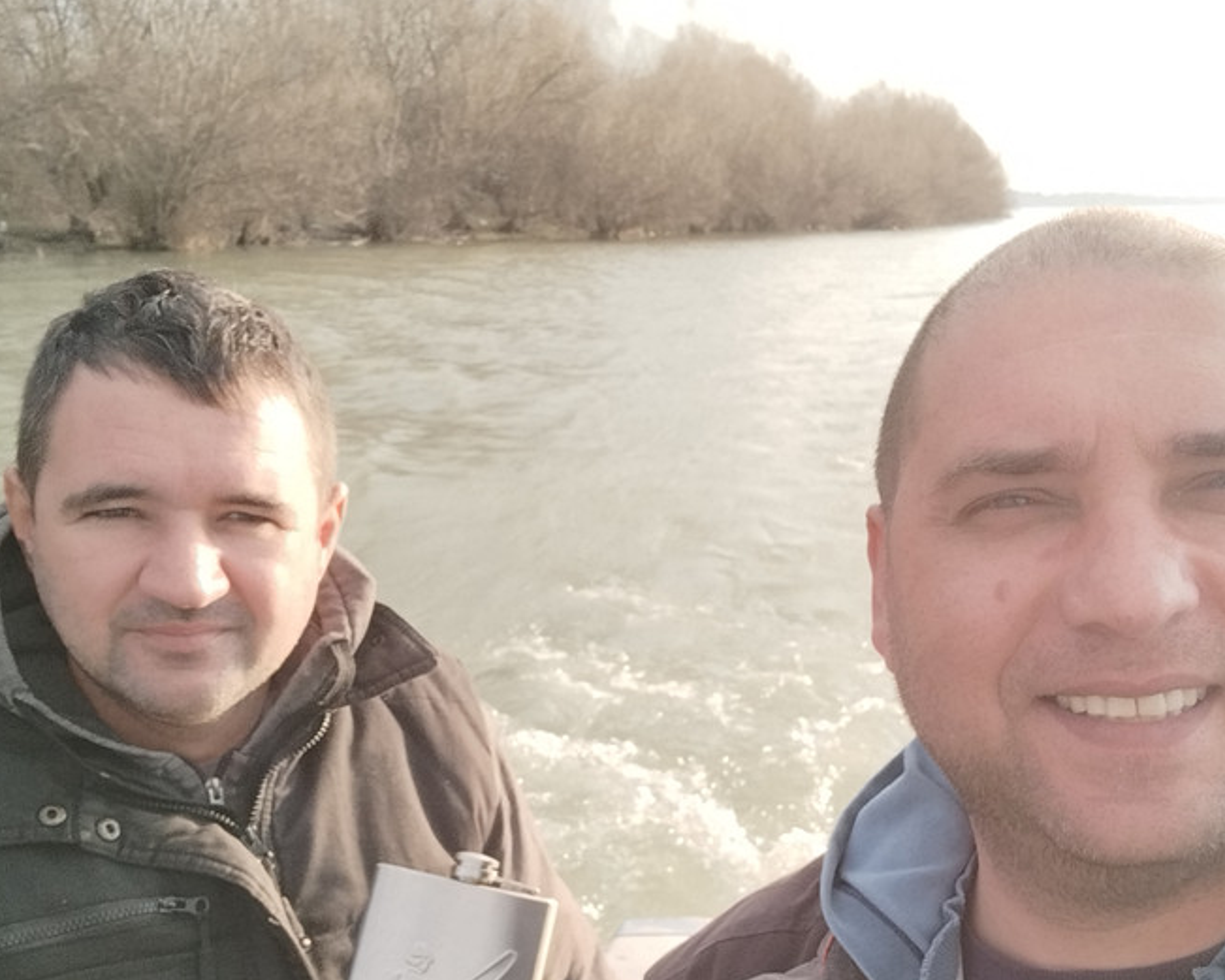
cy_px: 698
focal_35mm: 32
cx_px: 739
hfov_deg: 55.2
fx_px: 1160
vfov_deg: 44.7
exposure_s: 1/940
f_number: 2.45
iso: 50
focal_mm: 3.49
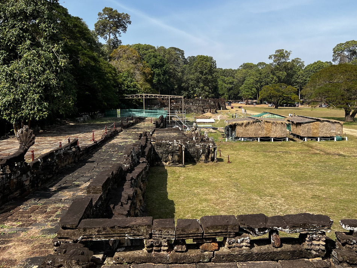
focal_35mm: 33
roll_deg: +0.6
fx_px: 340
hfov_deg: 55.3
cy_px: 101
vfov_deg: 42.6
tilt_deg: -0.7
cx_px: 189
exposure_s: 1/3460
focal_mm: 5.7
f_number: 1.5
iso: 50
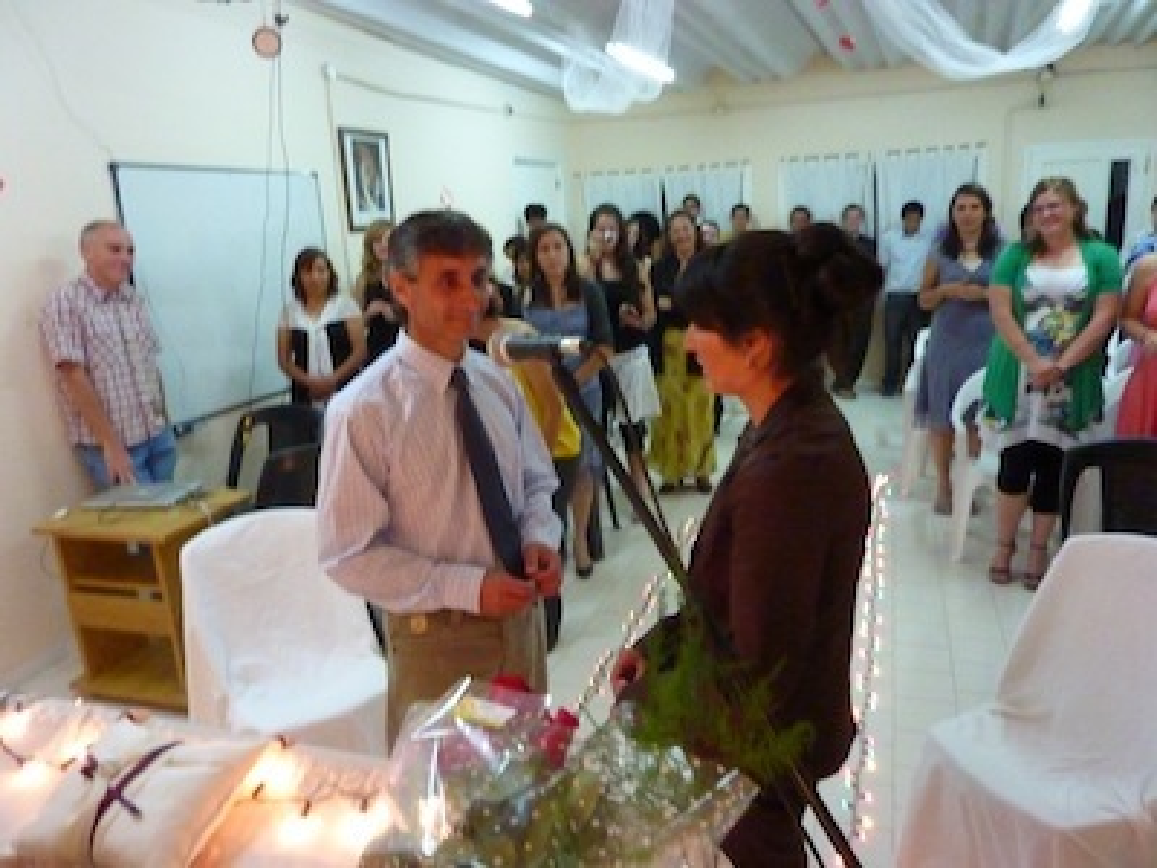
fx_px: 836
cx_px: 578
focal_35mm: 25
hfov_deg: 69.4
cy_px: 434
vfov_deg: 54.9
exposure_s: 1/20
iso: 800
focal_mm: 4.1
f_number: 3.3
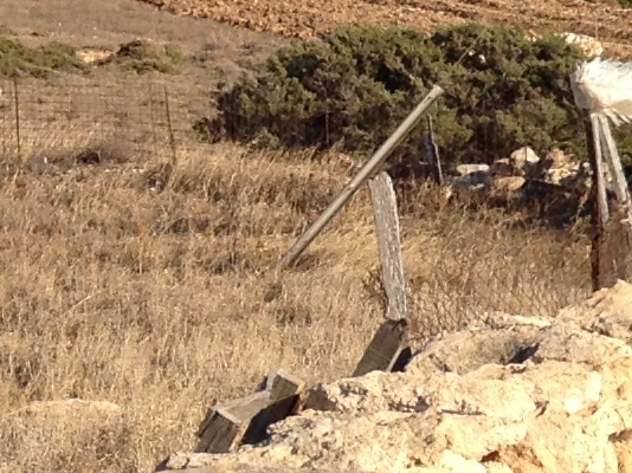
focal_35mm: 214
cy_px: 30
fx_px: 3905
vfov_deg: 6.9
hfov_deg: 8.7
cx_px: 1284
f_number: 2.4
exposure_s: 1/1416
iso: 50
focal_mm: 4.28
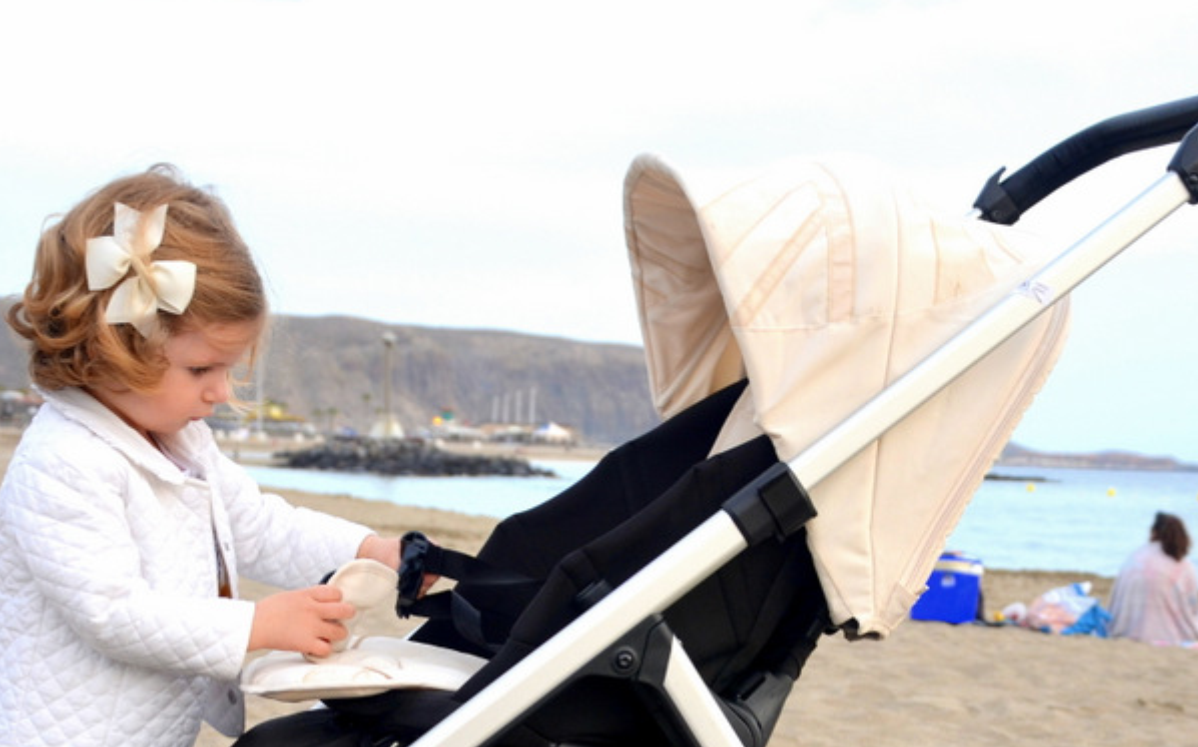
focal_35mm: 68
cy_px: 666
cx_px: 721
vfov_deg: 18.8
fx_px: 2219
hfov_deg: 30.1
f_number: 4
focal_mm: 26
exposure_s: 1/160
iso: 320
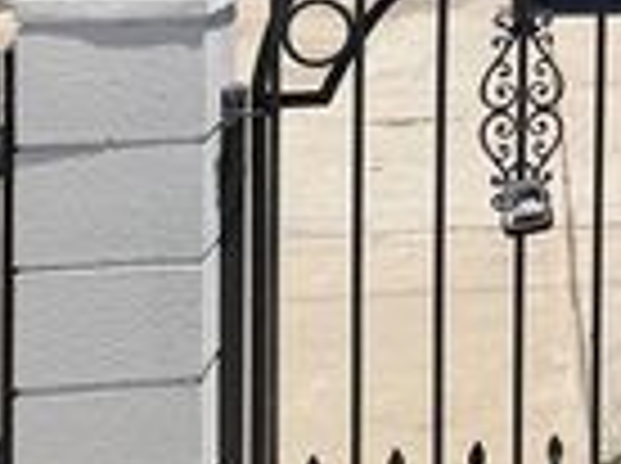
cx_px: 968
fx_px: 1558
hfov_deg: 19.3
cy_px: -191
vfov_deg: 15.8
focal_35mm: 87
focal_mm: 6.76
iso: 80
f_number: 1.78
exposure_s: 1/6711
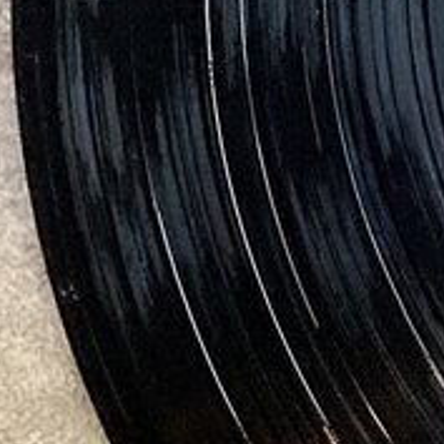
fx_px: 2438
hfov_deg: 9.5
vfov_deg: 10.3
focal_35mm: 168
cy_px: 13
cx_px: 971
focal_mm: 3.99
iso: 320
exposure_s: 1/40
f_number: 1.8
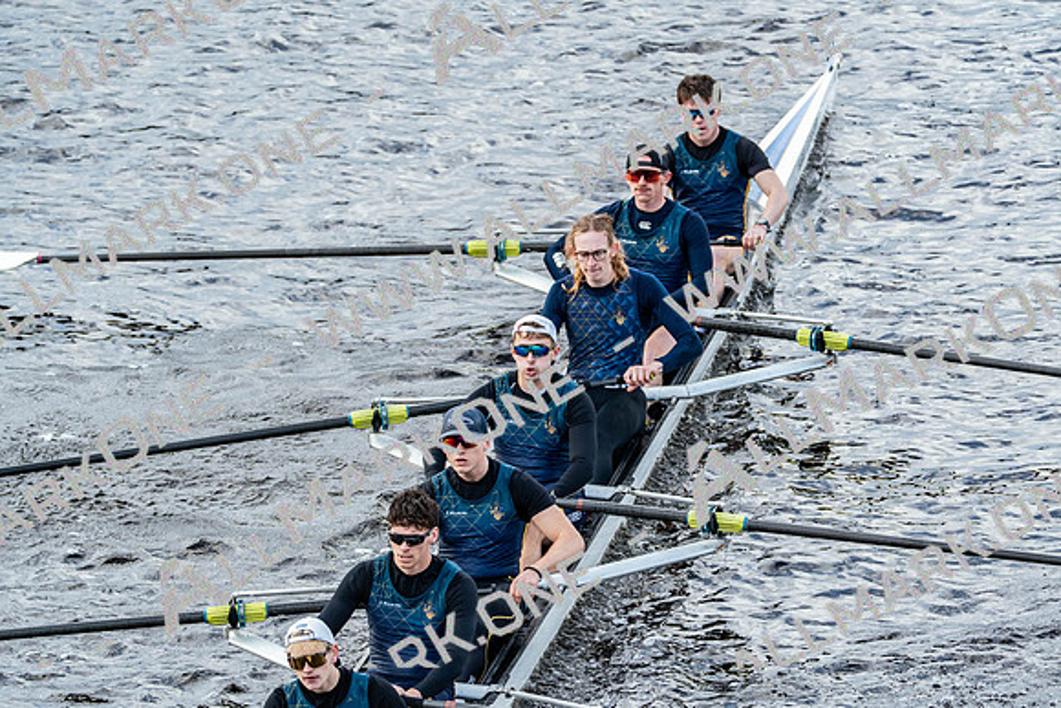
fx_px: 10759
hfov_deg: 5.6
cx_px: 530
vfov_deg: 3.8
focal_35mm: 365
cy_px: 354
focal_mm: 365
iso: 1000
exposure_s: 1/1250
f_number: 6.3
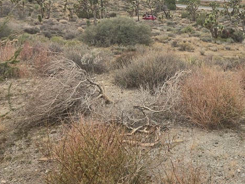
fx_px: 354
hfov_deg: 37.3
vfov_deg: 28.6
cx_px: 184
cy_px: 43
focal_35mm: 50
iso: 25
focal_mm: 5.4
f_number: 1.8
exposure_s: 1/794
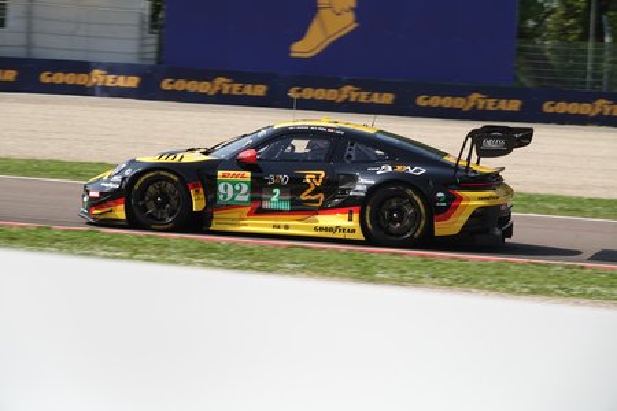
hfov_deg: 13.8
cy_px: 206
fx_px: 2553
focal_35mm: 149
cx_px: 308
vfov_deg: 9.2
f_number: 4
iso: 125
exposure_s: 1/800
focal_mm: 54.57
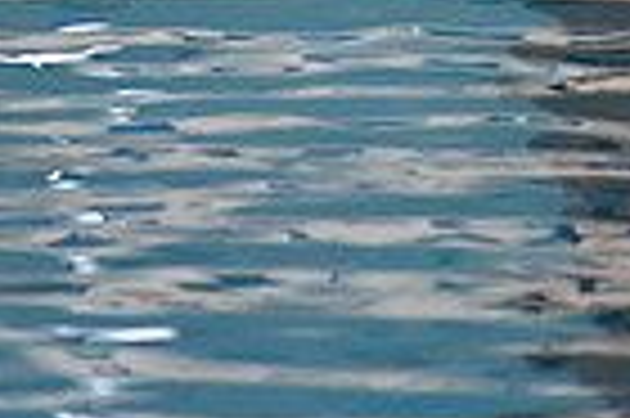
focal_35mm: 497
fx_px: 8687
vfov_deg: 2.8
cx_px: 432
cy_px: -182
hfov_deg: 4.2
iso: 10000
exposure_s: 1/640
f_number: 4
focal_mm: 120
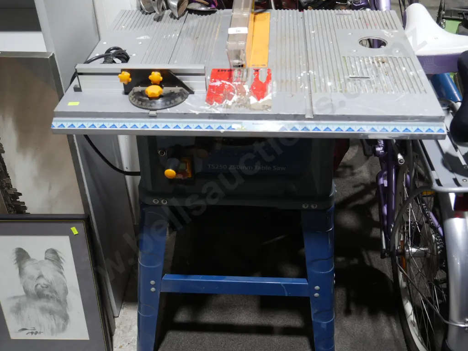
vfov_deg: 36.0
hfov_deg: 46.8
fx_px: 541
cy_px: 176
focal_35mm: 40
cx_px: 234
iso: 320
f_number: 4.4
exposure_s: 1/60
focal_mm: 20
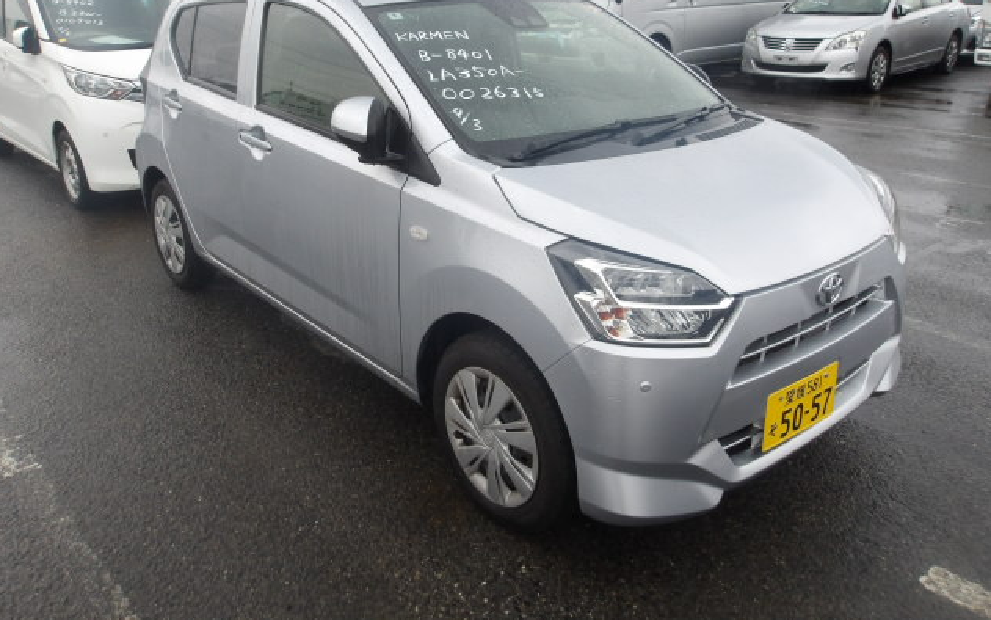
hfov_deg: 64.6
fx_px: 783
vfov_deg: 43.0
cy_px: 254
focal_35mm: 29
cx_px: 496
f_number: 10.4
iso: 297
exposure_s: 1/60
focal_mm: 4.9
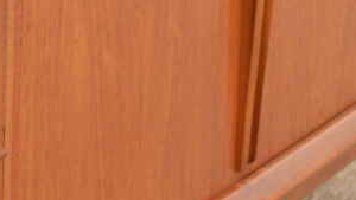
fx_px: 1690
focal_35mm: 179
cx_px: -109
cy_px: -148
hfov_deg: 11.7
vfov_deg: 6.6
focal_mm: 38
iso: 280
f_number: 5.6
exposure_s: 1/125
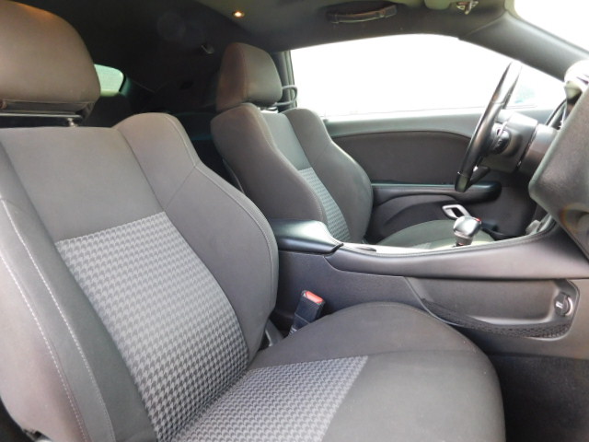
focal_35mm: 24
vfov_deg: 56.8
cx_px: 294
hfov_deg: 71.6
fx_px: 408
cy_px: 221
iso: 200
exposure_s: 1/30
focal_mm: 4.1
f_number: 3
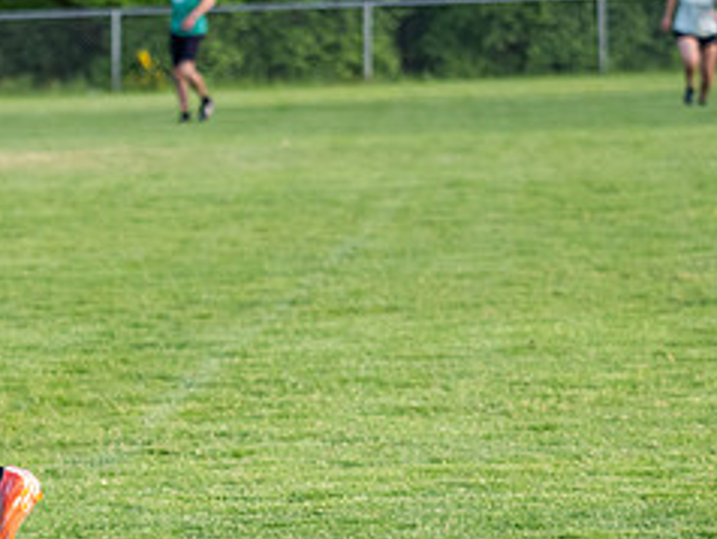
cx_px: -15
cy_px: 179
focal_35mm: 341
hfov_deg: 5.8
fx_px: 7070
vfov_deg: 4.4
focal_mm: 70
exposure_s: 1/1000
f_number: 2.8
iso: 500
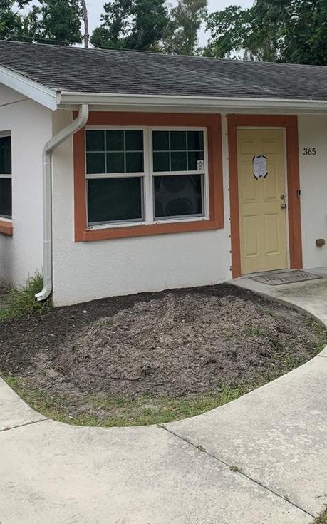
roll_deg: +1.2
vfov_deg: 43.2
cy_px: 141
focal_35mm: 45
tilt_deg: +1.3
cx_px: 172
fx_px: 642
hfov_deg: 28.6
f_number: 1.8
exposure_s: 1/3521
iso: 25
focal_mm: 4.25
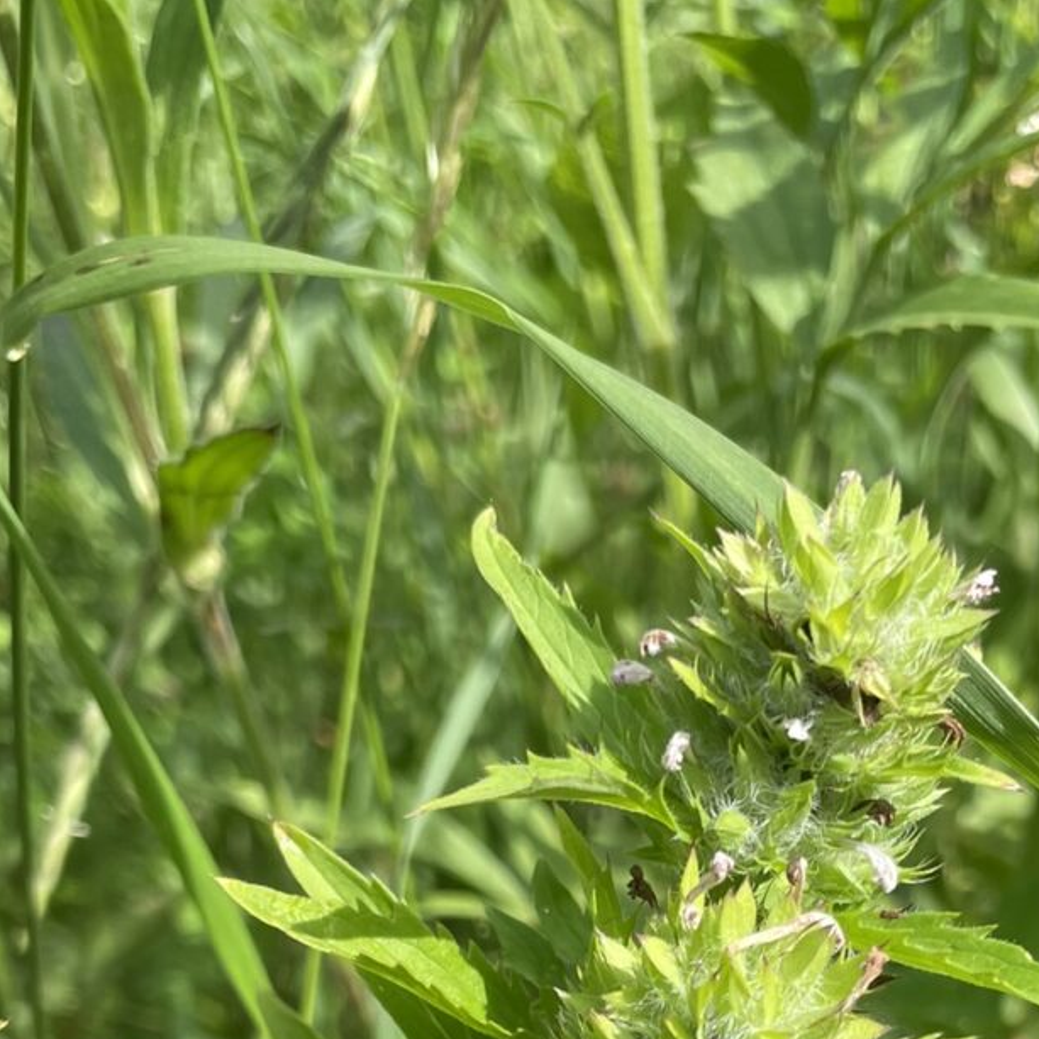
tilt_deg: -27.4
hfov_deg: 28.5
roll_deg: +1.8
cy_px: 1163
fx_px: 2037
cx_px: 661
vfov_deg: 26.2
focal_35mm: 60
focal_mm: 4.2
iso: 32
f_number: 1.6
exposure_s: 1/1667
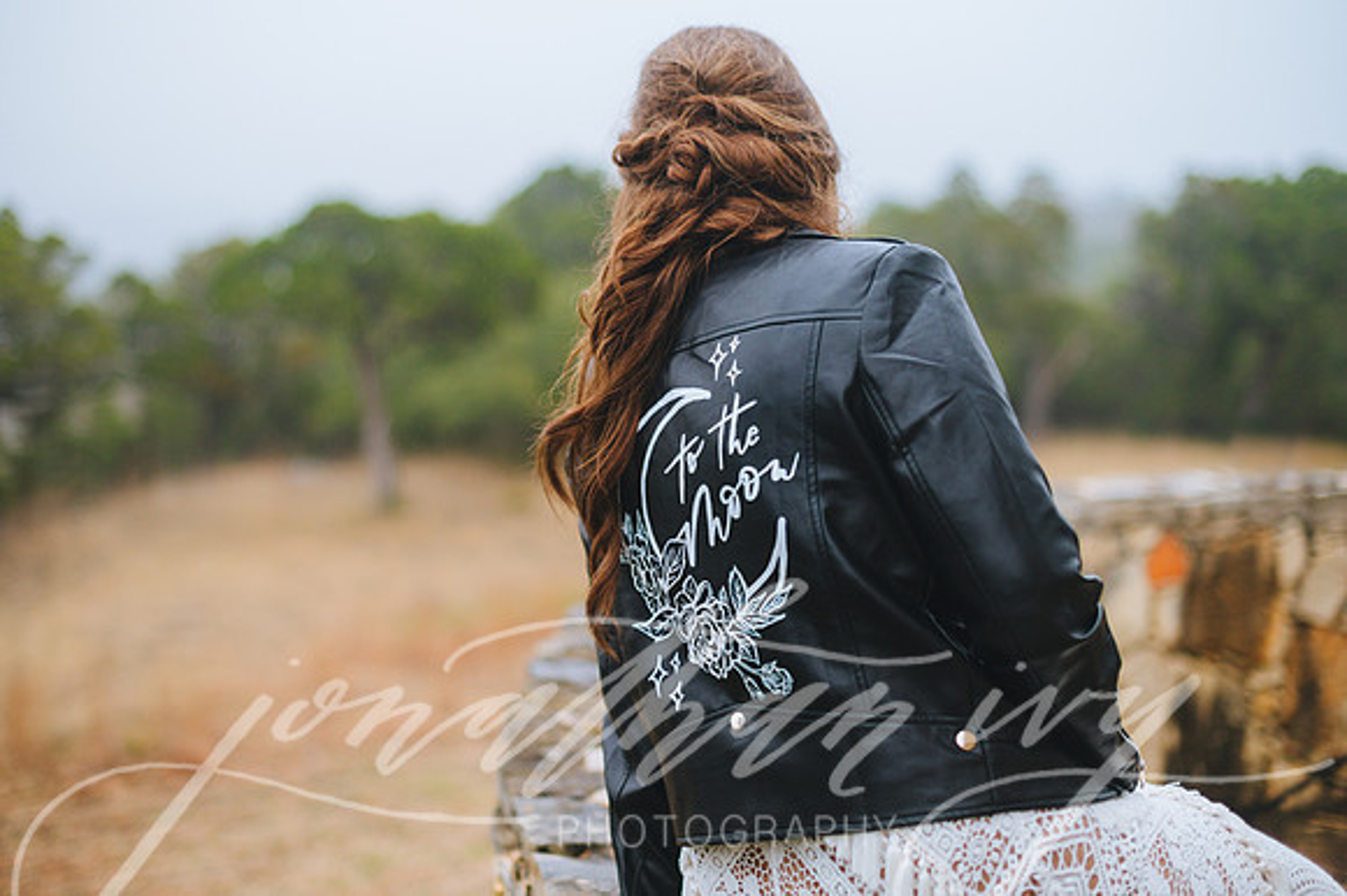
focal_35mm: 50
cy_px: 448
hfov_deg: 39.6
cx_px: 674
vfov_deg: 27.0
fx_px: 1870
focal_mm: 50
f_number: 2
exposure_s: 1/80
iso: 500
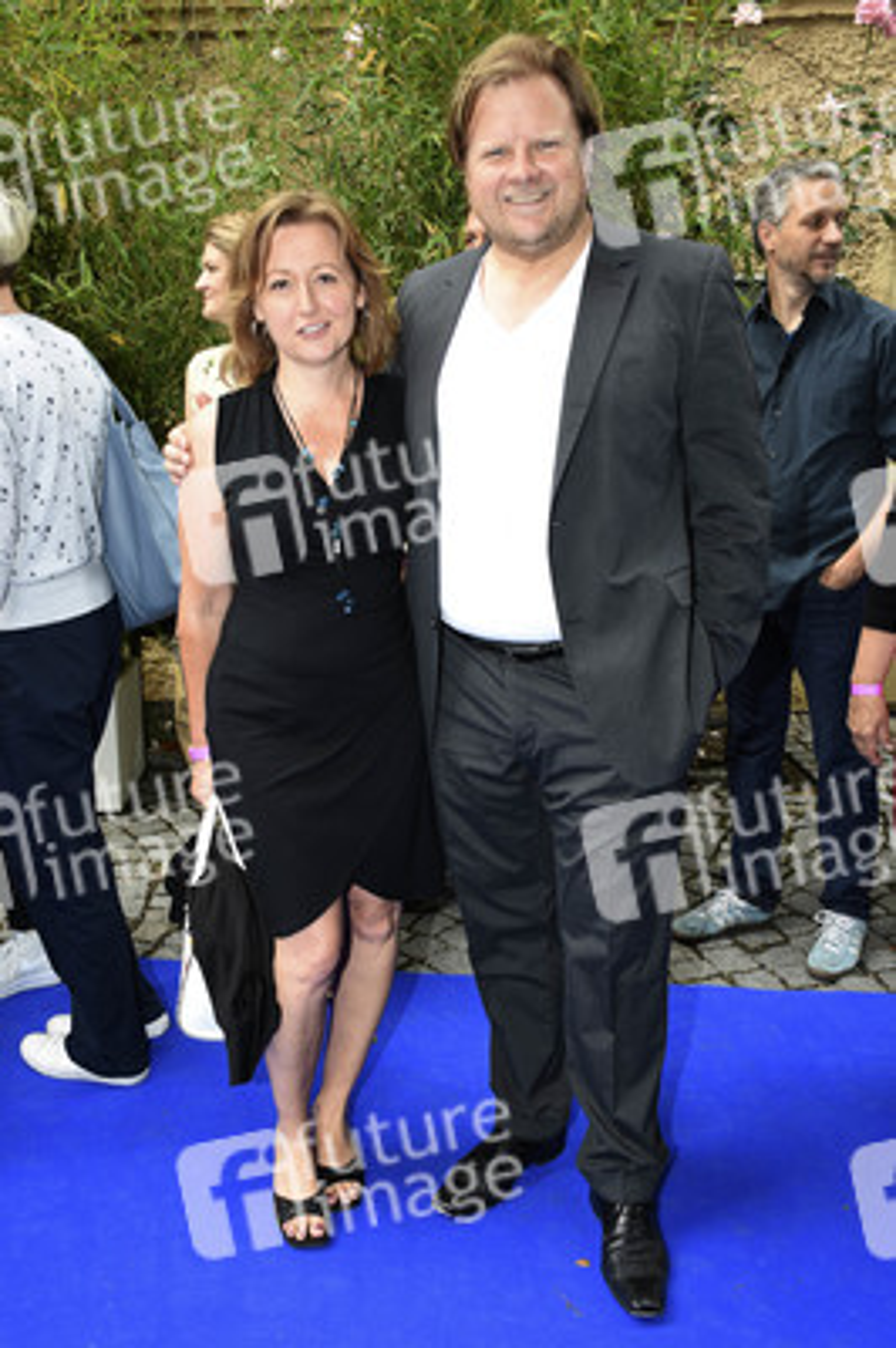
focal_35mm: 33
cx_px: 448
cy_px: 674
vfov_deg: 57.3
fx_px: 1234
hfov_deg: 39.9
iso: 160
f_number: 3.5
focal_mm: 22
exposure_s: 1/160
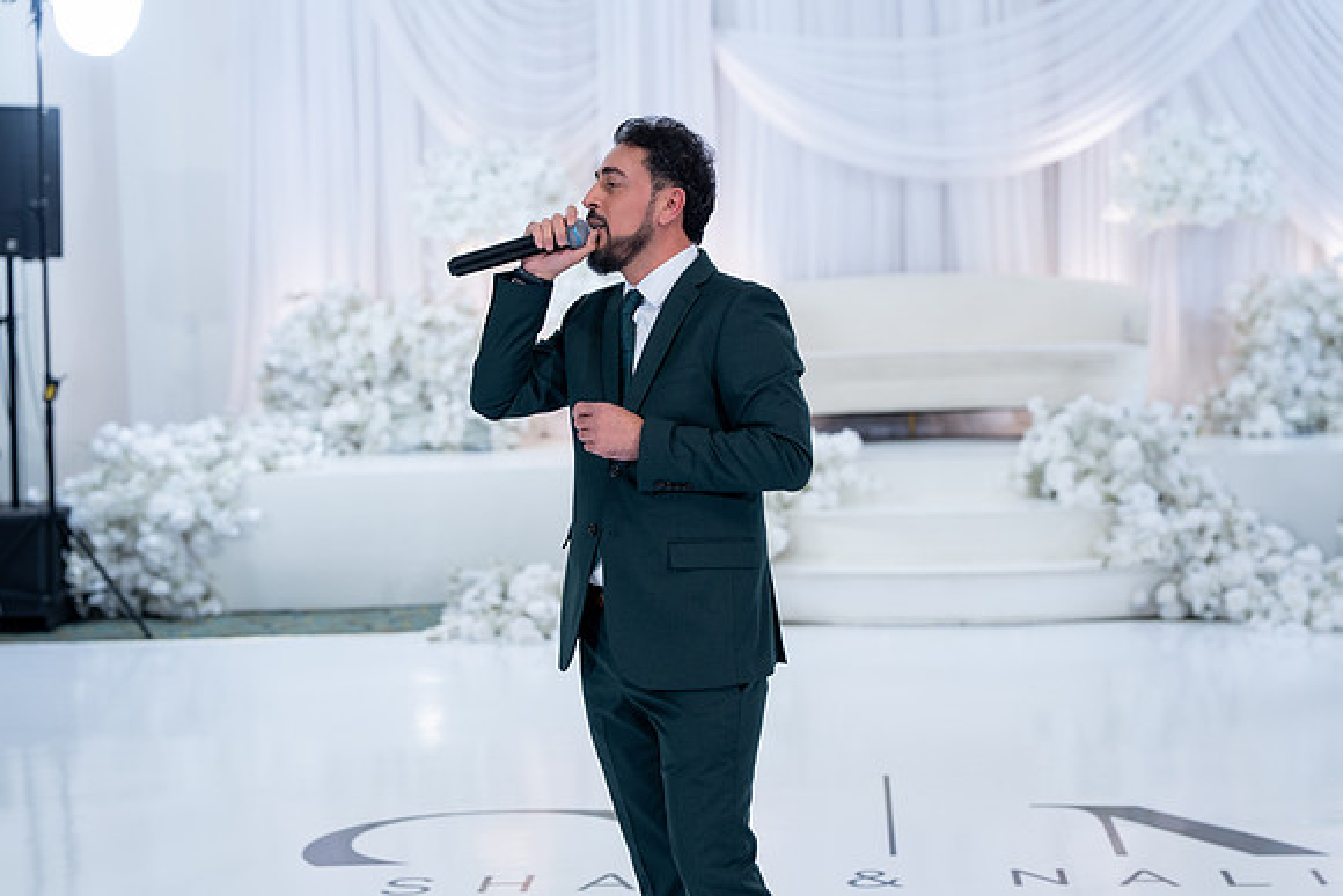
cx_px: 672
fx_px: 2612
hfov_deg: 28.8
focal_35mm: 70
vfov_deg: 19.5
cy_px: 448
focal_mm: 70
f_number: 2.8
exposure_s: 1/160
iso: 500
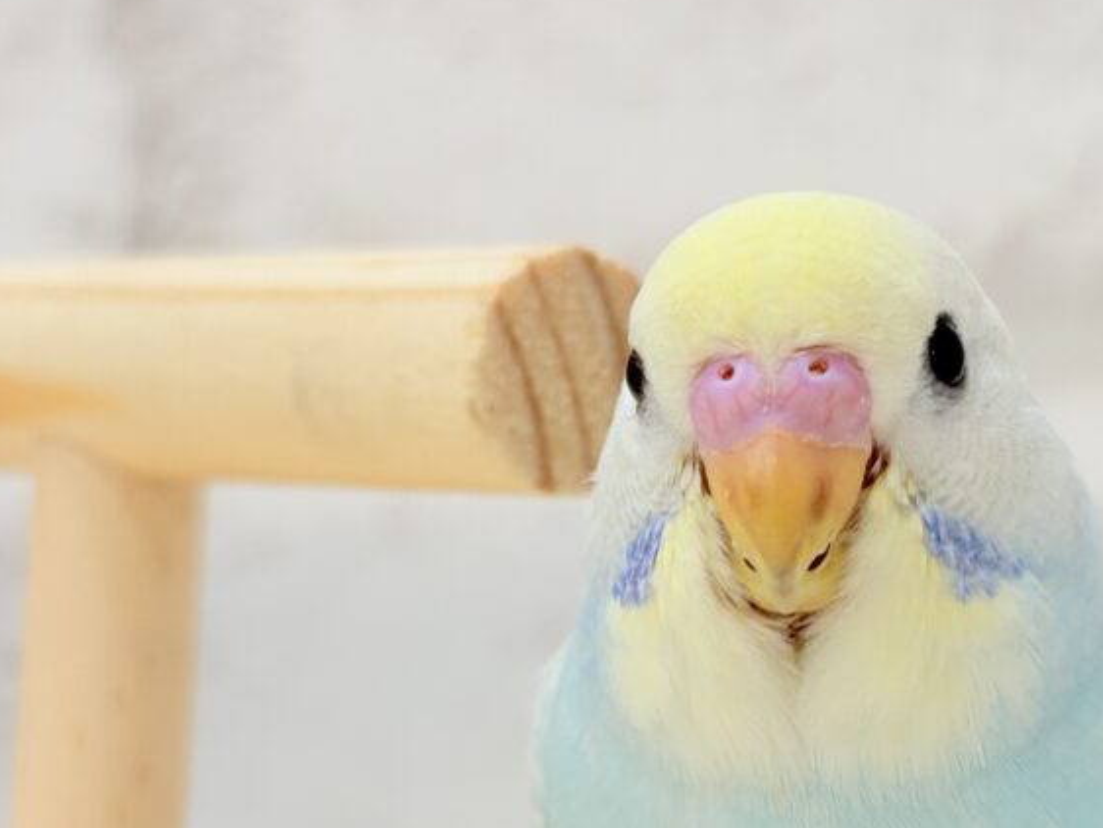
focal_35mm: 111
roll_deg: +0.6
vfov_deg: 13.3
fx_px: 3538
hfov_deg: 17.7
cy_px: 602
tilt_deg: -1.0
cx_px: 748
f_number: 1.6
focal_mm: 5.96
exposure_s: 1/50
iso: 32
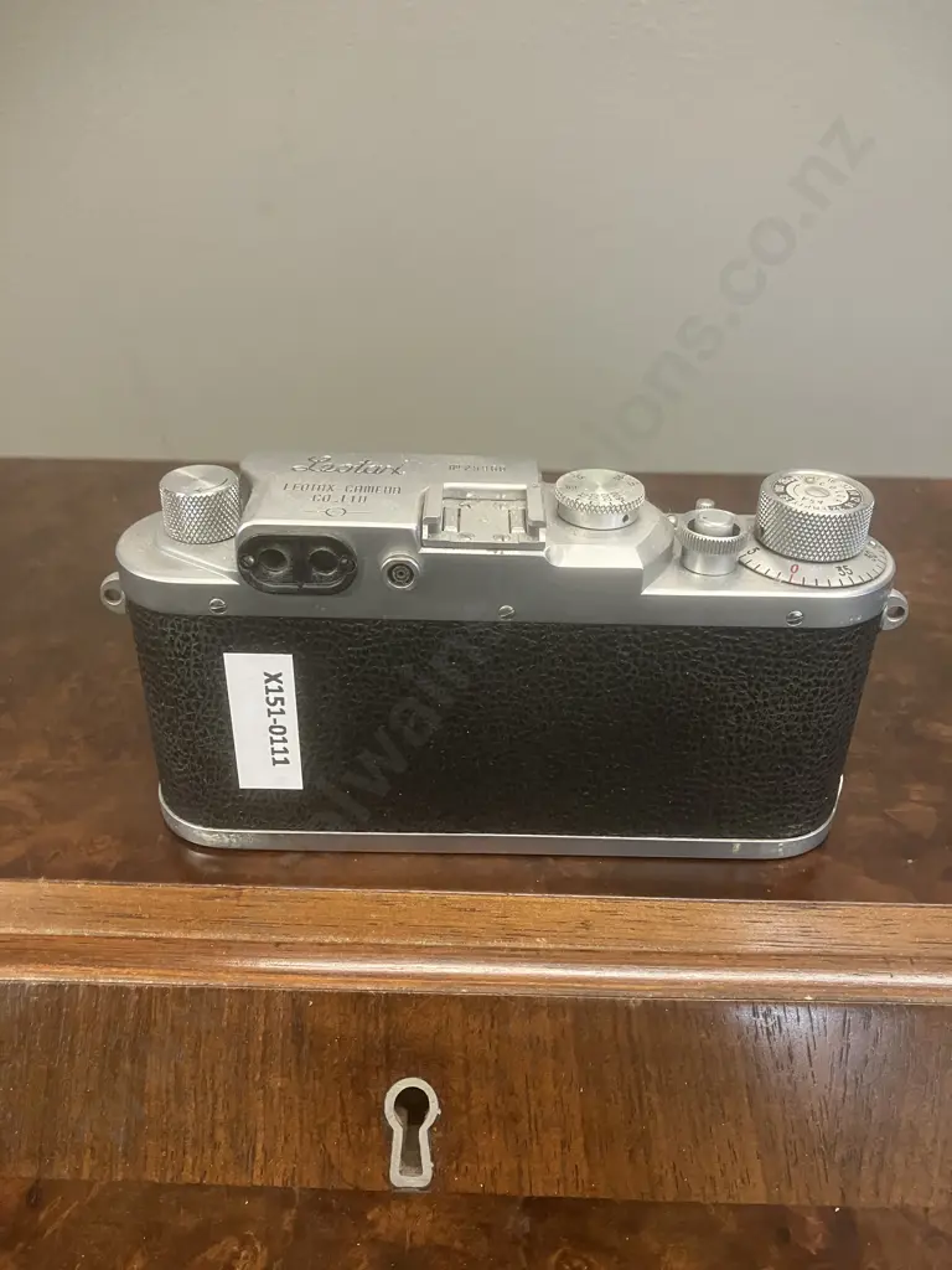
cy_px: 635
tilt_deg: -30.5
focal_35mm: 28
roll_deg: -2.5
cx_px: 476
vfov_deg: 63.4
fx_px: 1027
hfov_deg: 49.7
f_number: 1.8
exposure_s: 1/50
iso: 320
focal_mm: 3.99
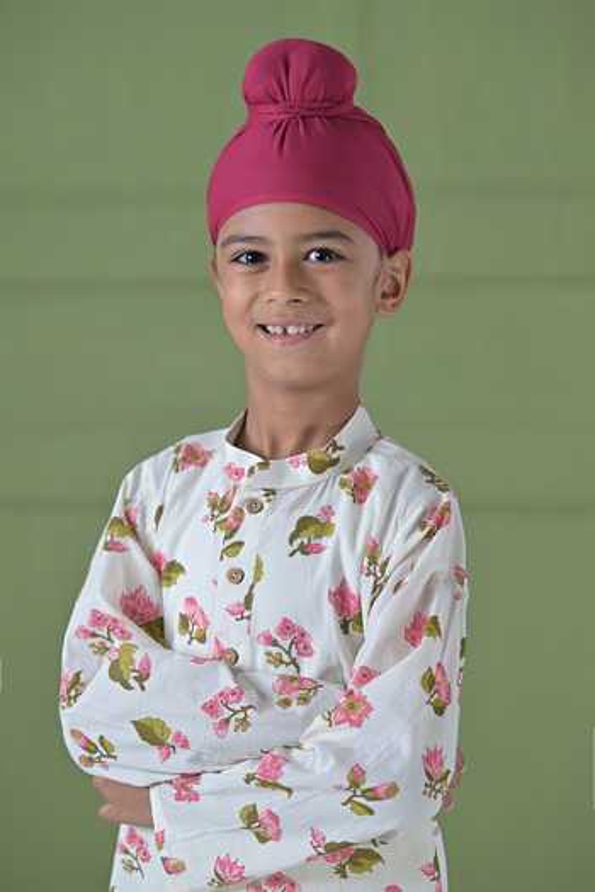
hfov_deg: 18.2
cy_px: 446
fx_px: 1859
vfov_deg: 27.0
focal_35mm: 75
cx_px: 298
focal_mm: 75
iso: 640
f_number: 3.5
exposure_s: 1/160
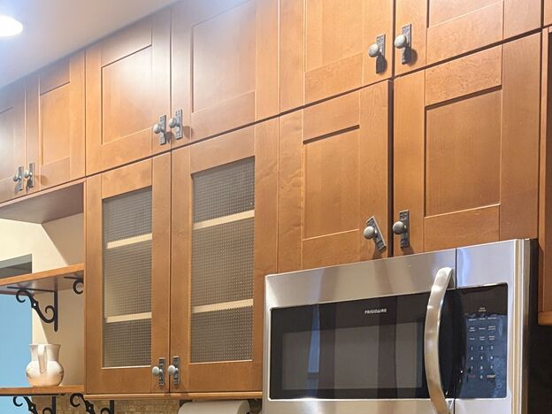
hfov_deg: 31.2
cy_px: 421
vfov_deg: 23.3
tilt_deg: -0.7
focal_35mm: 60
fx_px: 957
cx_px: 99
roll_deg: +0.2
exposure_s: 1/60
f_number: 1.6
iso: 500
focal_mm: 5.96
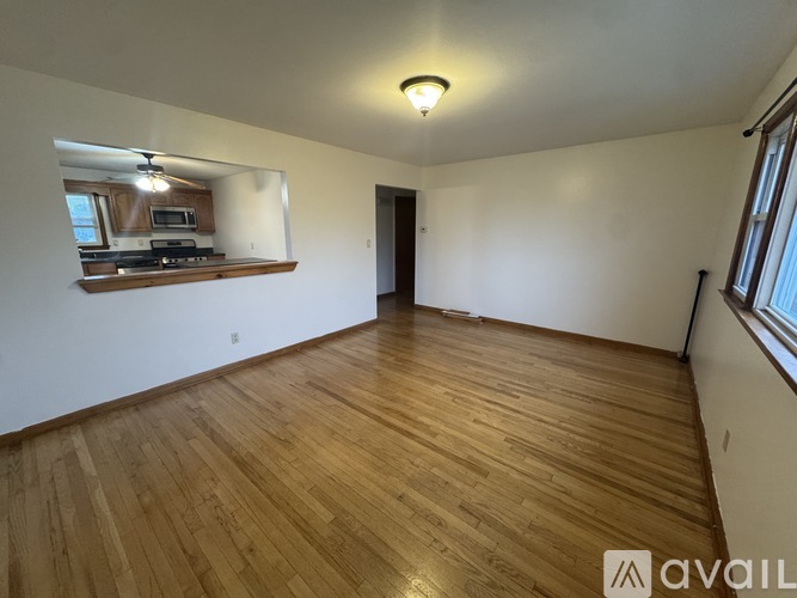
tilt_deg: -13.4
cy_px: 299
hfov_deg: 102.1
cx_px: 398
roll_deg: -0.5
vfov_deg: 85.7
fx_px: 322
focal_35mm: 14
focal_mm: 2.22
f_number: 2.2
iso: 400
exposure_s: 1/60
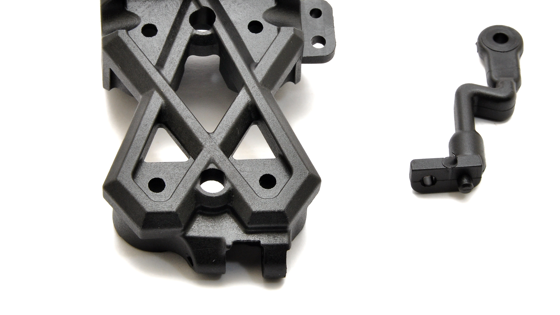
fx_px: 2405
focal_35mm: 162
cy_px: 94
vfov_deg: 7.5
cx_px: 320
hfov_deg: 13.3
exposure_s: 1/60
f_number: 20
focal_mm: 80
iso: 400
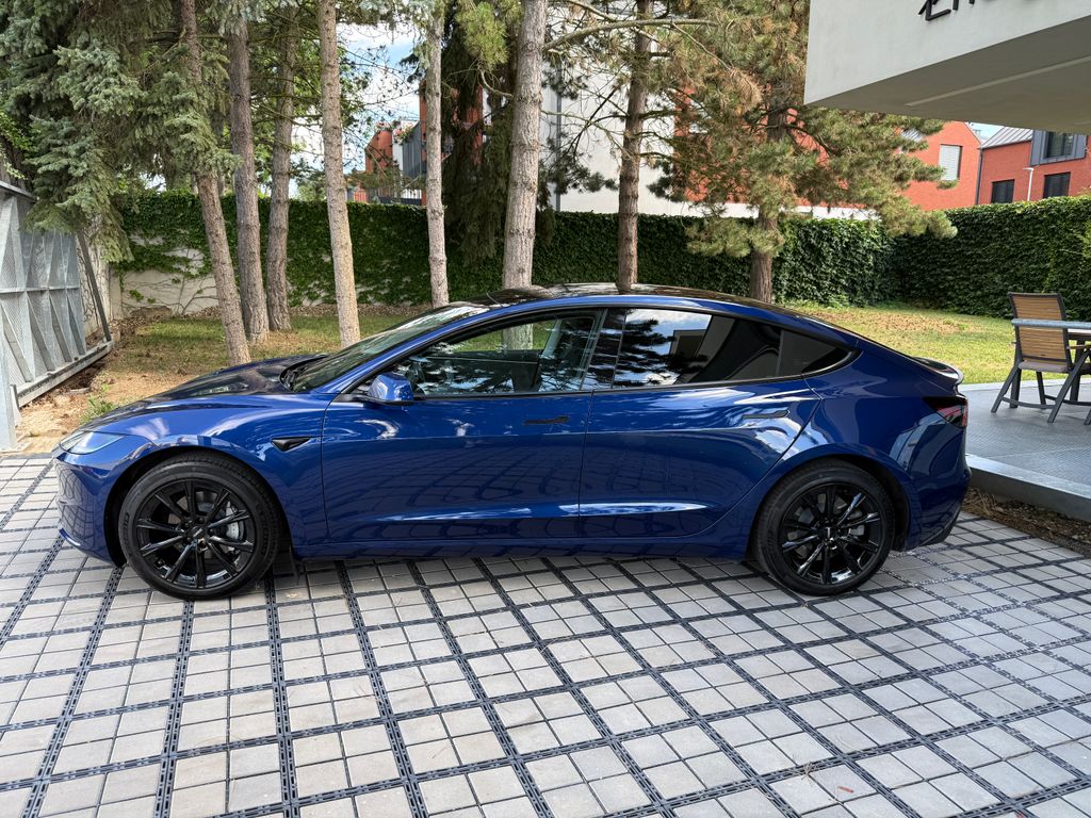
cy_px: 409
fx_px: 756
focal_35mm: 24
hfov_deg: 71.6
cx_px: 546
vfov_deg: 56.8
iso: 64
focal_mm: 6.76
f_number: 1.78
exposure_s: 1/228
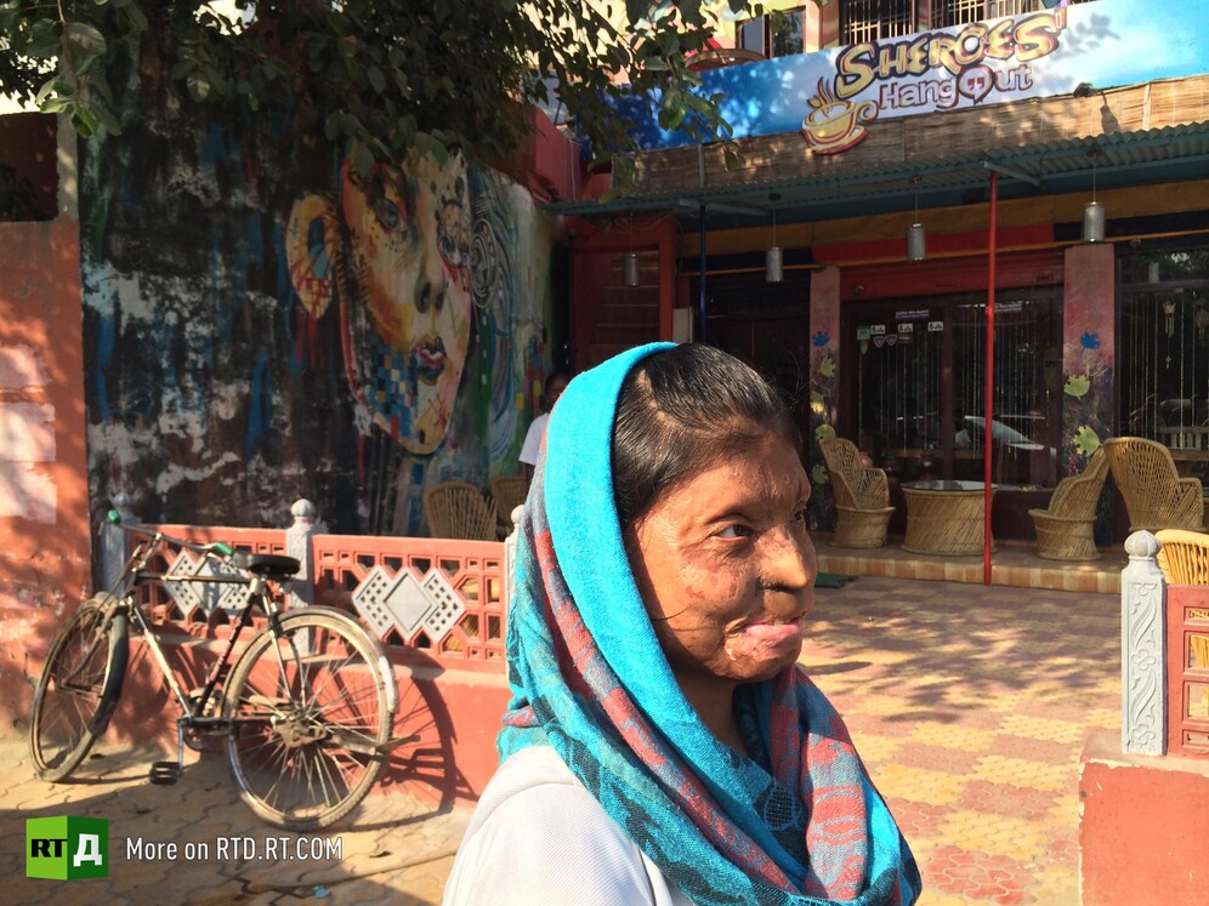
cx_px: 604
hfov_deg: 60.0
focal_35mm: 30
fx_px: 1048
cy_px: 453
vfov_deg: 46.8
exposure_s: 1/789
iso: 32
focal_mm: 4.12
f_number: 2.2
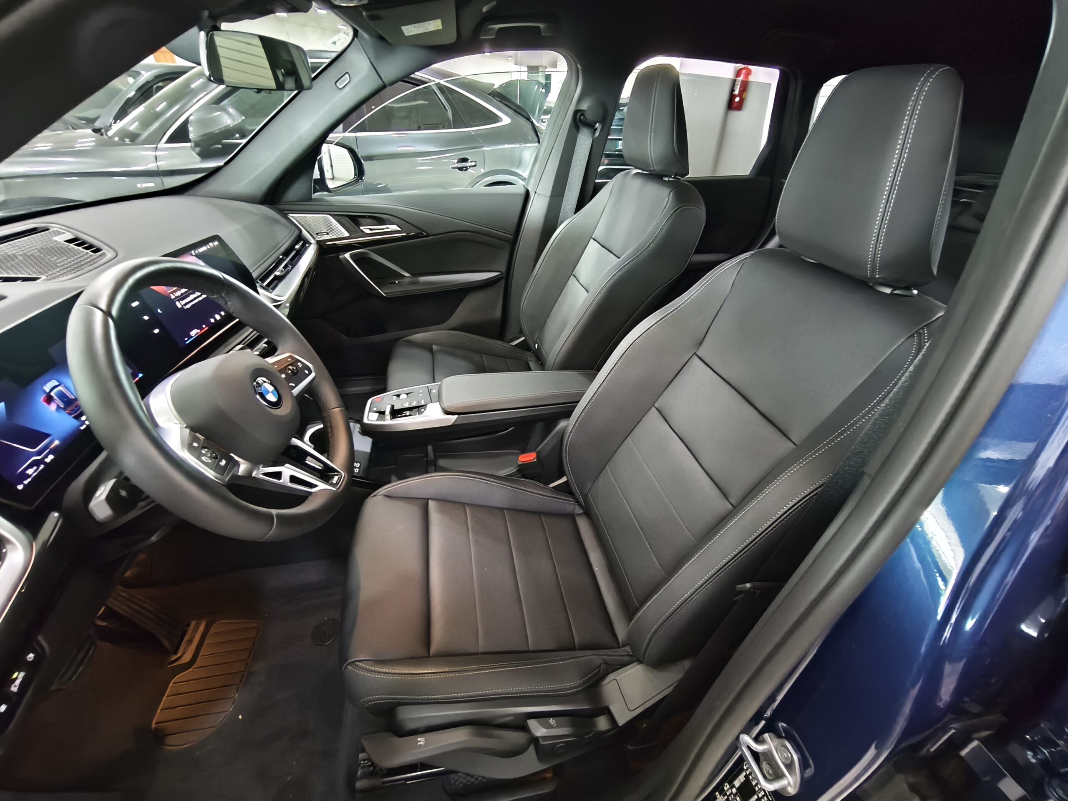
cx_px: 534
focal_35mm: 15
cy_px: 400
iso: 2000
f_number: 2.2
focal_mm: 1.91
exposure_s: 1/11.1
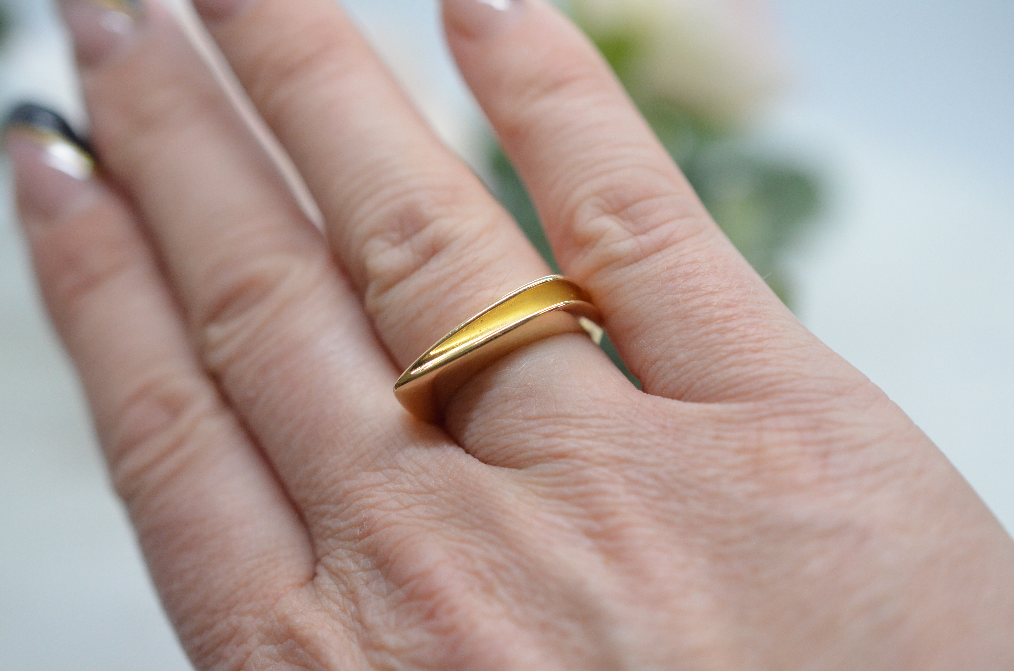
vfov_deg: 22.5
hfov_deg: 33.5
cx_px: 507
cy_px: 336
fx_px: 1686
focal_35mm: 60
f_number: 4
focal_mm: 40
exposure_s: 1/2000
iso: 3200
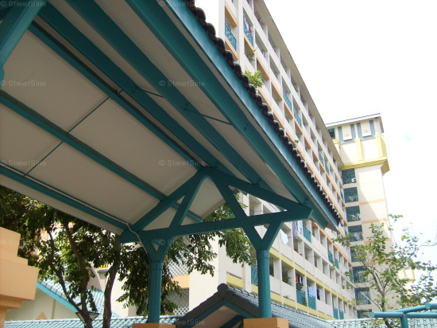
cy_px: 164
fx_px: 442
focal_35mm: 35
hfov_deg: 52.6
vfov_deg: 40.7
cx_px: 218
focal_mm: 5.8
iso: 80
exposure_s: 1/125
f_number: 7.1
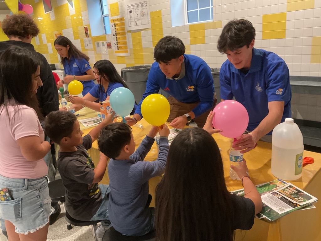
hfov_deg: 61.7
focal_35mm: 29
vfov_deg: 48.2
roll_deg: +5.7
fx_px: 269
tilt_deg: -18.1
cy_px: 120
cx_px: 160
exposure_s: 1/40
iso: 250
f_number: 1.8
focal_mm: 3
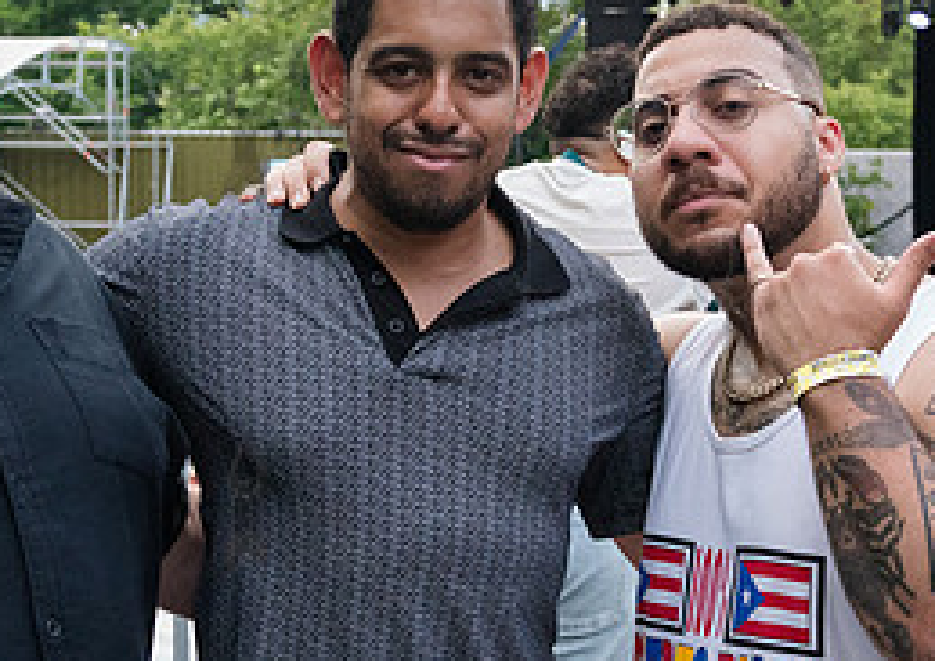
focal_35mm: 91
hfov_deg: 22.0
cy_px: 412
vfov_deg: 15.6
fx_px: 2408
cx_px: 437
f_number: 4.5
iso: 4000
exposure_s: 1/500
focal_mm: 35
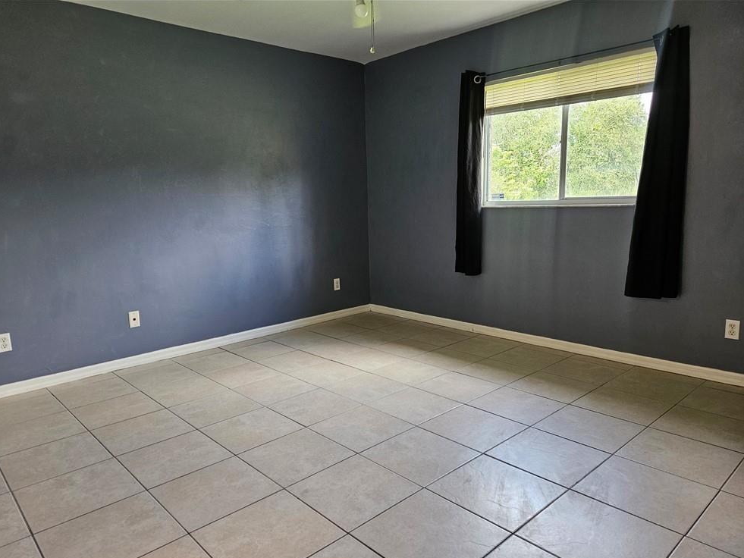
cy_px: 290
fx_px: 516
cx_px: 360
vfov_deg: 56.8
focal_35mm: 24
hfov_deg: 71.6
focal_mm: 5.4
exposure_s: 1/120
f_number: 1.8
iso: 400
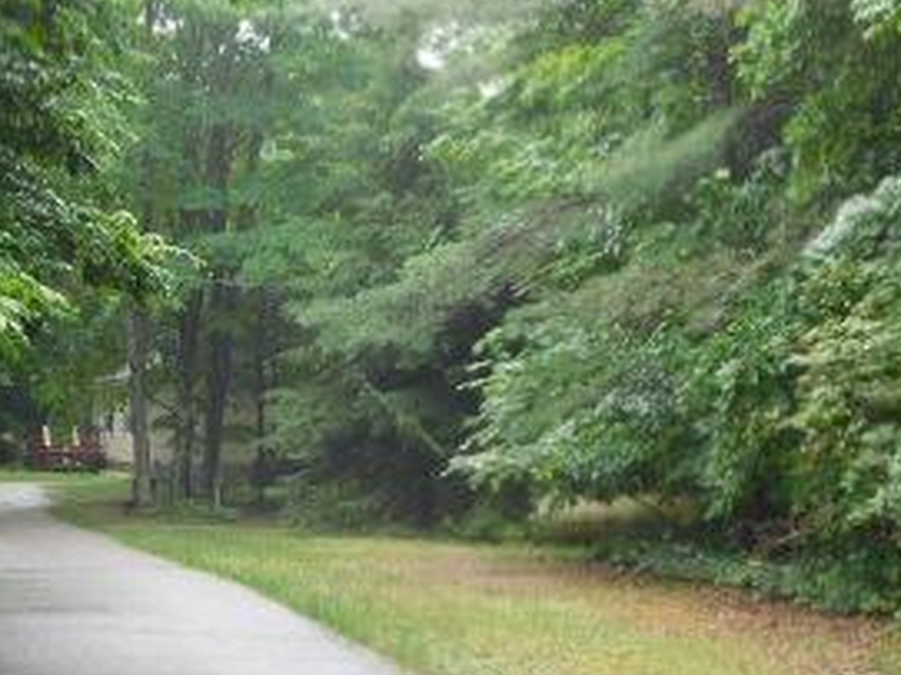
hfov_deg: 22.7
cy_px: 319
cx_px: 183
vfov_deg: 17.4
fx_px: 2211
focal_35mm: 85
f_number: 3.5
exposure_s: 1/125
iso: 125
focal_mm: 6.3
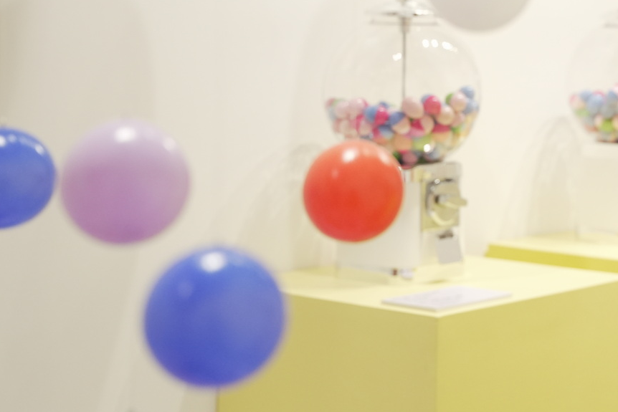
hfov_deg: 20.2
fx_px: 1683
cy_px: 42
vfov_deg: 13.8
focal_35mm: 98
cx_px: 618
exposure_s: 1/200
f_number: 2.8
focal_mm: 44
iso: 2500
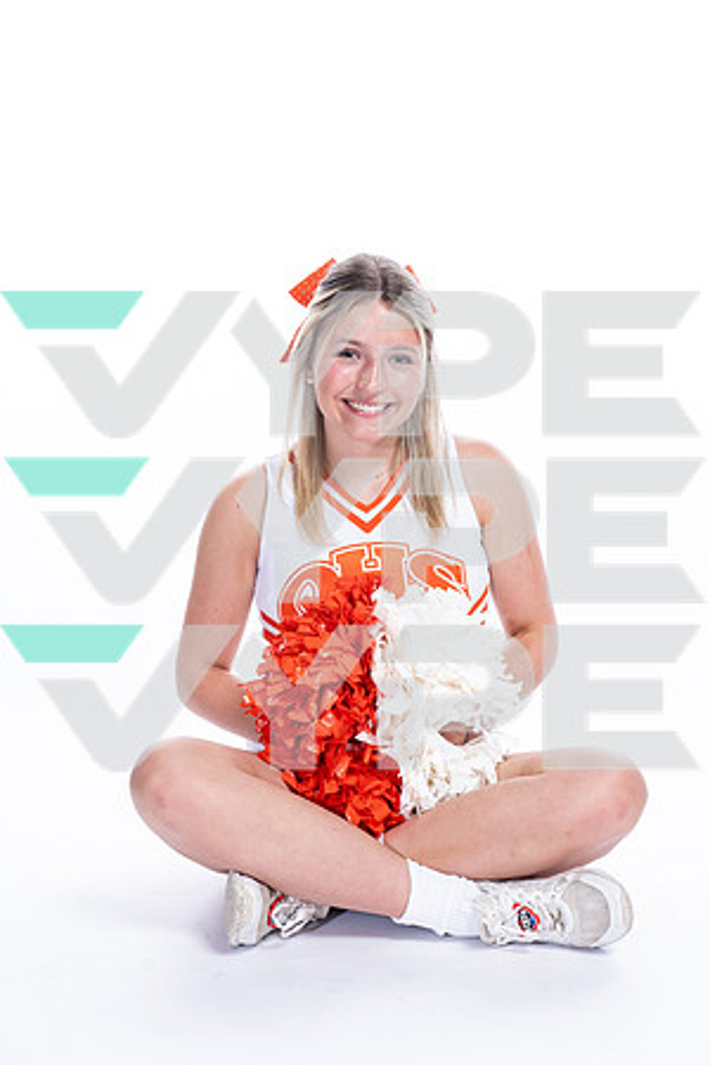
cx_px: 355
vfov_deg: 33.4
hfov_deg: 22.6
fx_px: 1775
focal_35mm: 60
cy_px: 532
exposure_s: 1/250
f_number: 5.6
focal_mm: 60
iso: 400
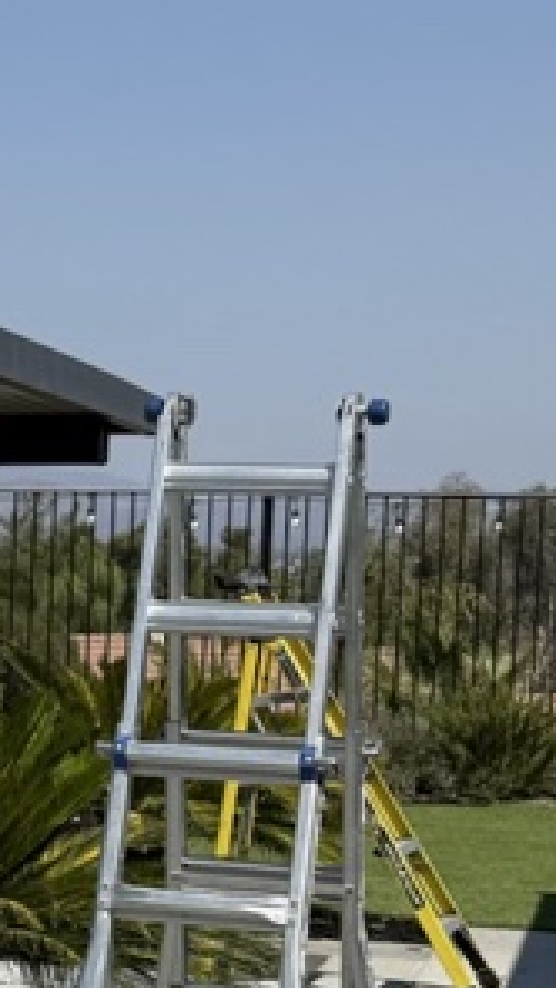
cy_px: 733
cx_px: -1095
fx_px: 3066
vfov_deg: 18.2
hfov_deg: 8.6
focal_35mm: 117
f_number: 1.78
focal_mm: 6.76
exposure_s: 1/6173
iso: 80
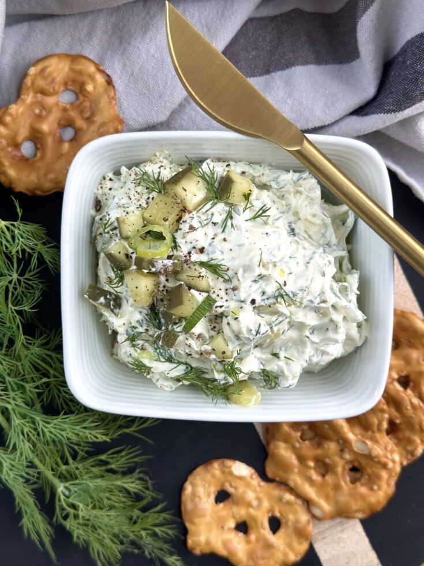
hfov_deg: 30.3
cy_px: 283
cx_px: 212
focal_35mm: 48
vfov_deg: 39.7
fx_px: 784
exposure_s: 1/146
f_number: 1.78
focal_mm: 6.86
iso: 64
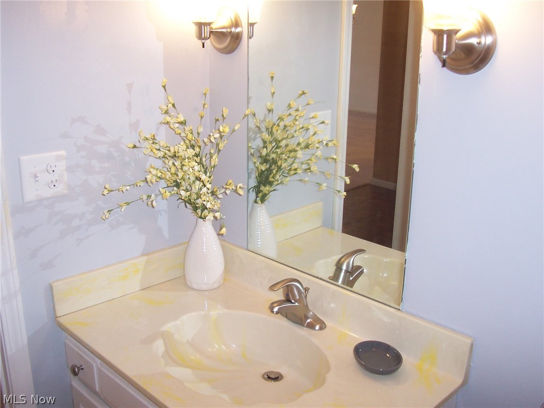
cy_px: 204
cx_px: 272
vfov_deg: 38.7
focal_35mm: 37
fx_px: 581
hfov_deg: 50.1
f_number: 2.8
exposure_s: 1/60
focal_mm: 5.6
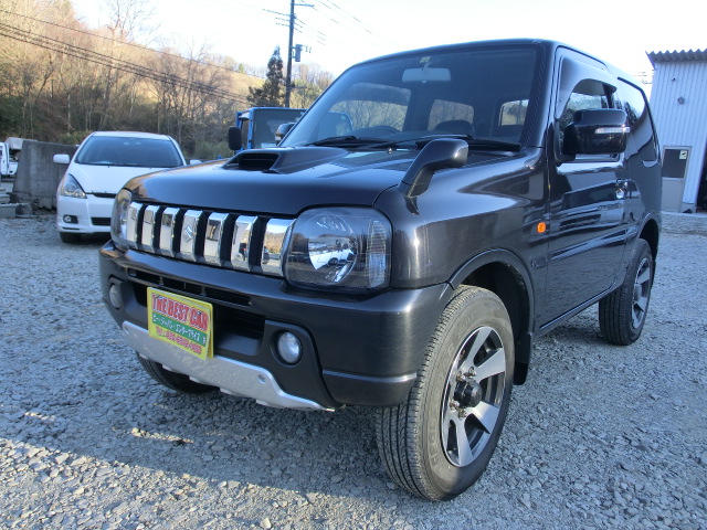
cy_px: 265
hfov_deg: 60.0
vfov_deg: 46.8
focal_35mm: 30
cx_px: 354
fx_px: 613
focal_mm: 5.25
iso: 100
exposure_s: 1/200
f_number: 3.5
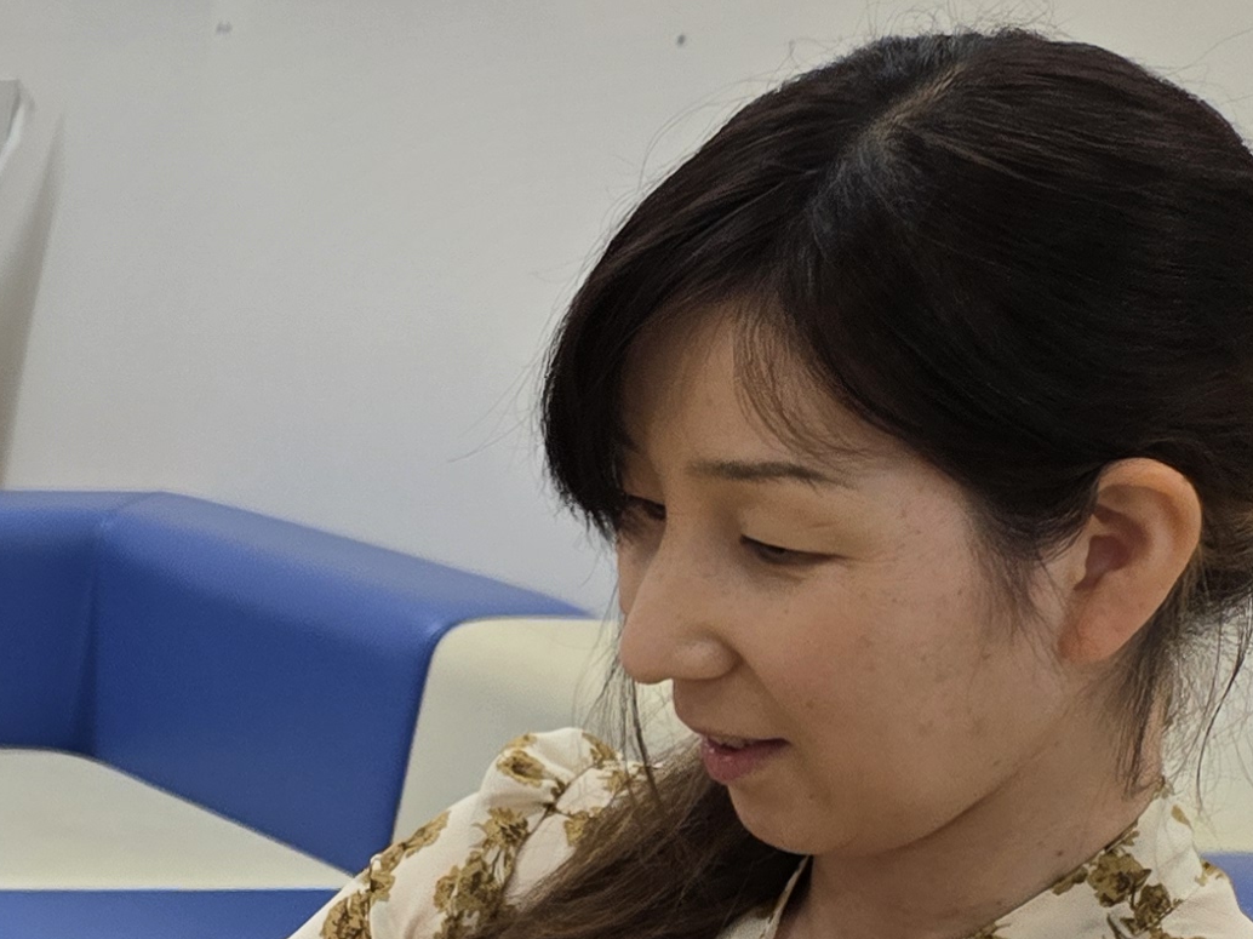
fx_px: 3221
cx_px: -1063
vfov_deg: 16.2
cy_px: 1000
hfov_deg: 17.5
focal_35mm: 89
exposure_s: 1/100
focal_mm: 5.4
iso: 80
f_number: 1.8
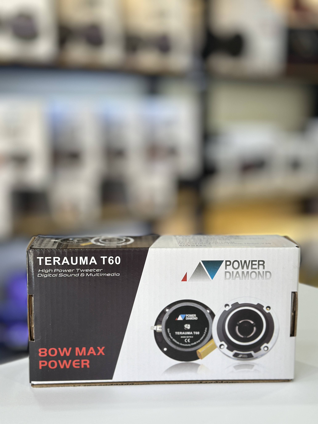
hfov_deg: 30.3
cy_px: 212
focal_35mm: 48
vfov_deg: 39.7
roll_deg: -1.5
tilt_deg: -10.0
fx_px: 588
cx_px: 159
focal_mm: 6.86
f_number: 1.78
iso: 80
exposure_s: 1/141
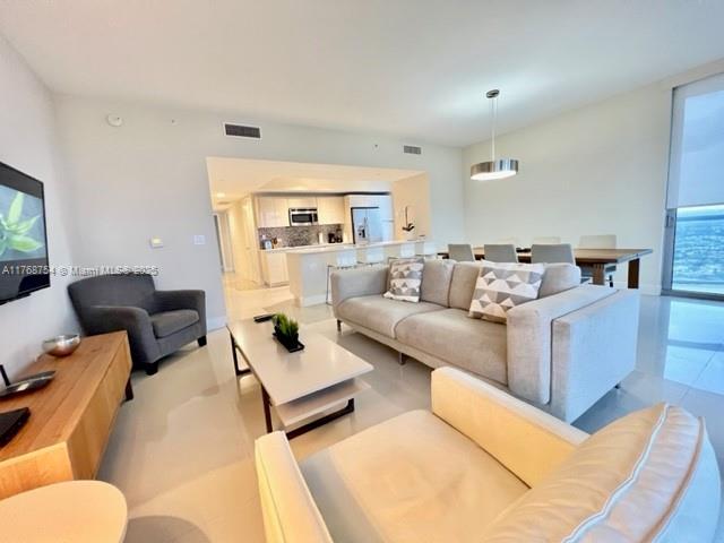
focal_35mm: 13
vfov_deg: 89.9
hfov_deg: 106.2
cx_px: 362
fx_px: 272
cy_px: 272
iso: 800
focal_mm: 1.57
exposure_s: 1/60
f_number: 1.8
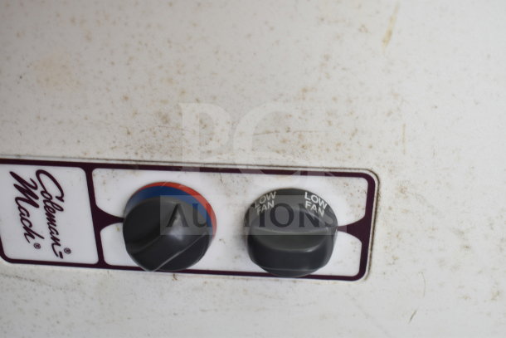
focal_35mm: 46
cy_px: 169
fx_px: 654
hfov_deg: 42.3
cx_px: 253
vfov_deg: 29.0
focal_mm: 31
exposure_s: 1/50
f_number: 4.2
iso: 250
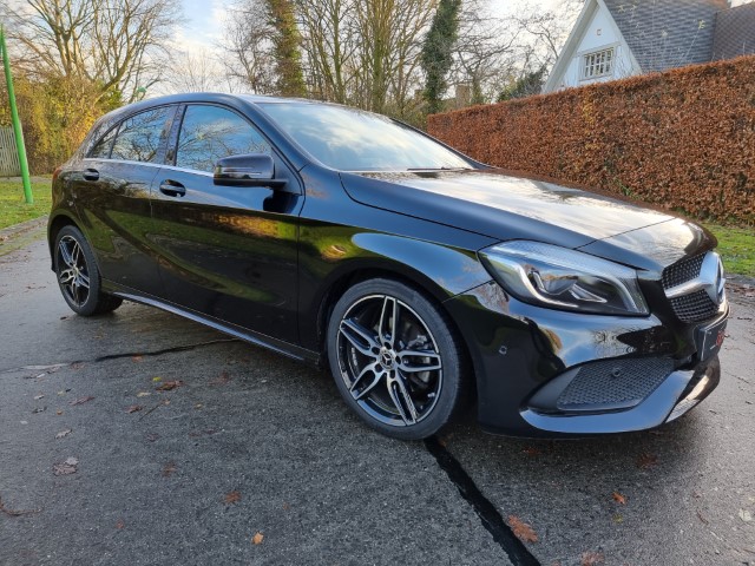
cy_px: 283
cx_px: 378
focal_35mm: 24
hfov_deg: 71.6
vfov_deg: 56.8
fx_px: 523
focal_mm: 6.7
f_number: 1.8
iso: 50
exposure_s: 1/120
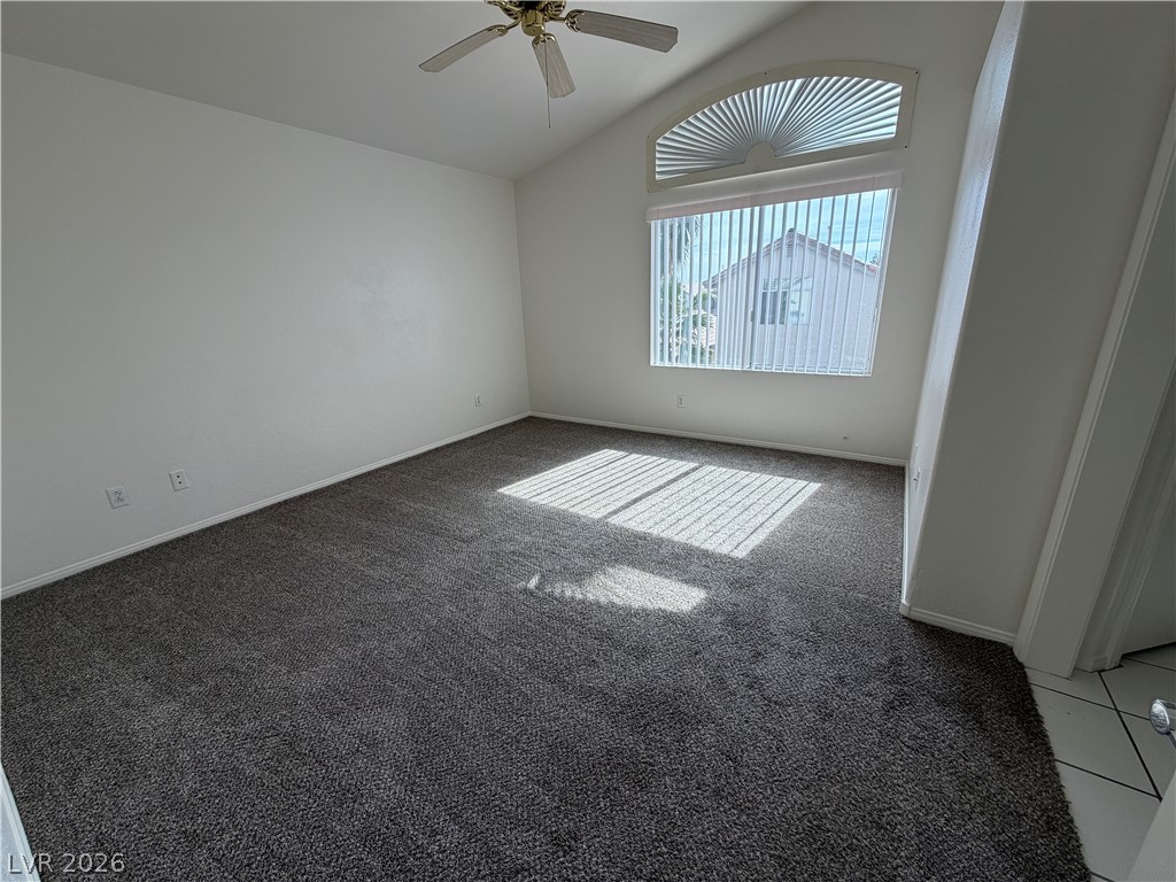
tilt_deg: -16.8
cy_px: 441
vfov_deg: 85.7
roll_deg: +2.9
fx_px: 476
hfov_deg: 102.1
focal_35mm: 14
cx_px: 588
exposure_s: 1/342
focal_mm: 2.22
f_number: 2.2
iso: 50
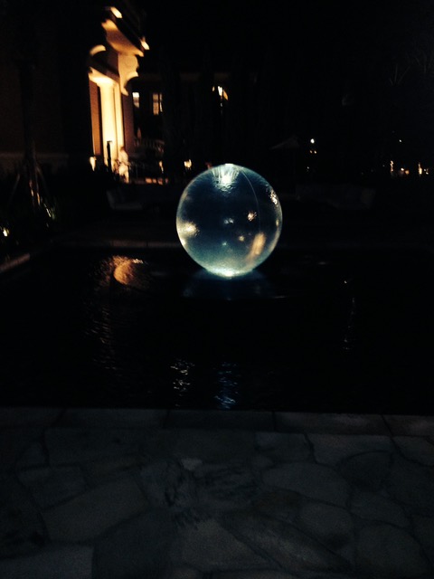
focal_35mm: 33
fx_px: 552
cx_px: 217
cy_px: 290
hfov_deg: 42.9
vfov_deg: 55.4
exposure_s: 1/16
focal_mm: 4.12
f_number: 2.4
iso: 500
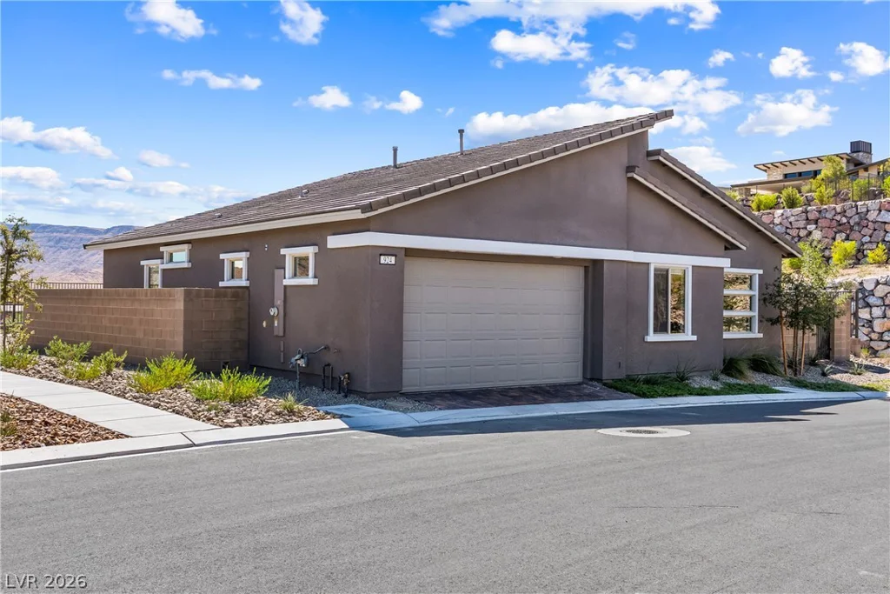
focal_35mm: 34
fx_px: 841
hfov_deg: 55.8
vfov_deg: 38.9
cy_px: 297
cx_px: 445
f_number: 8
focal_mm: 23
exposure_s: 1/8000
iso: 400
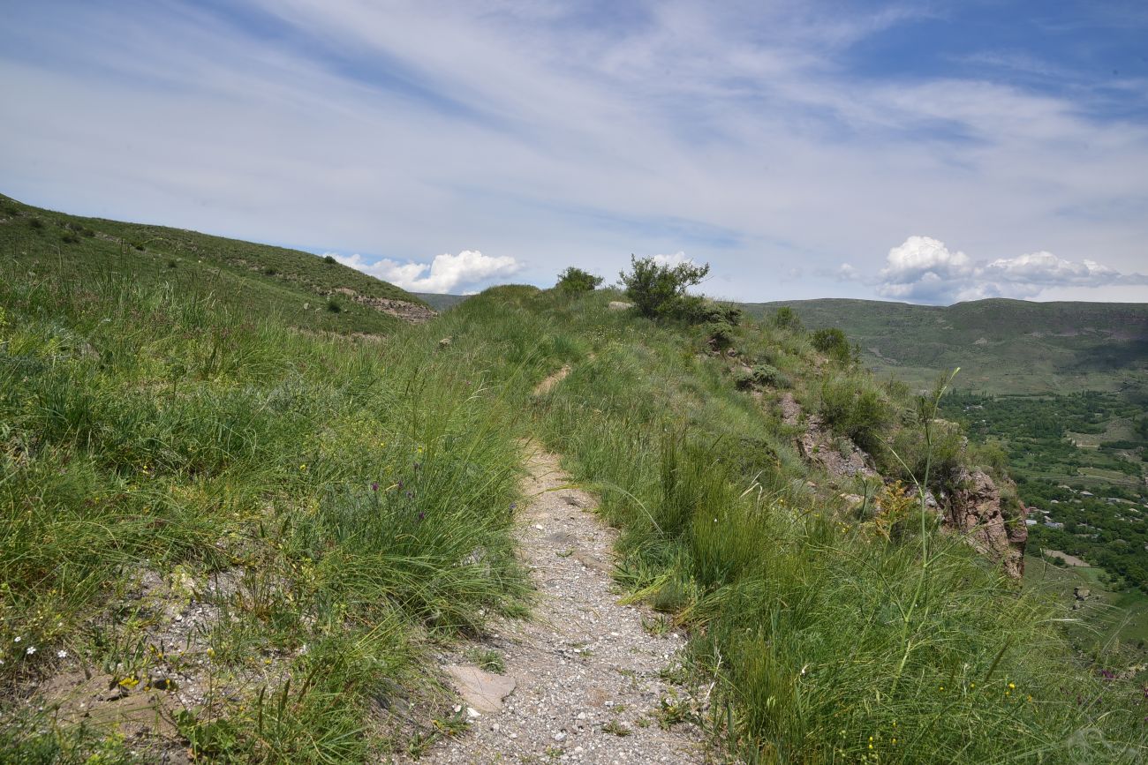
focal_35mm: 50
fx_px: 1595
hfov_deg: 39.6
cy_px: 382
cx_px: 574
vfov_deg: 27.0
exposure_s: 1/125
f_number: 13
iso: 100
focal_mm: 50
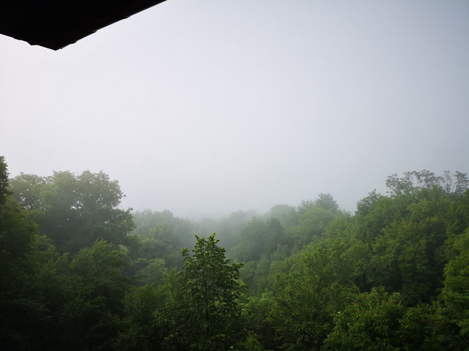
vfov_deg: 51.4
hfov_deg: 65.3
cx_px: 234
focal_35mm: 27
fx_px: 366
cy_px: 176
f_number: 1.8
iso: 50
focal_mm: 5.58
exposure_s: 1/1032
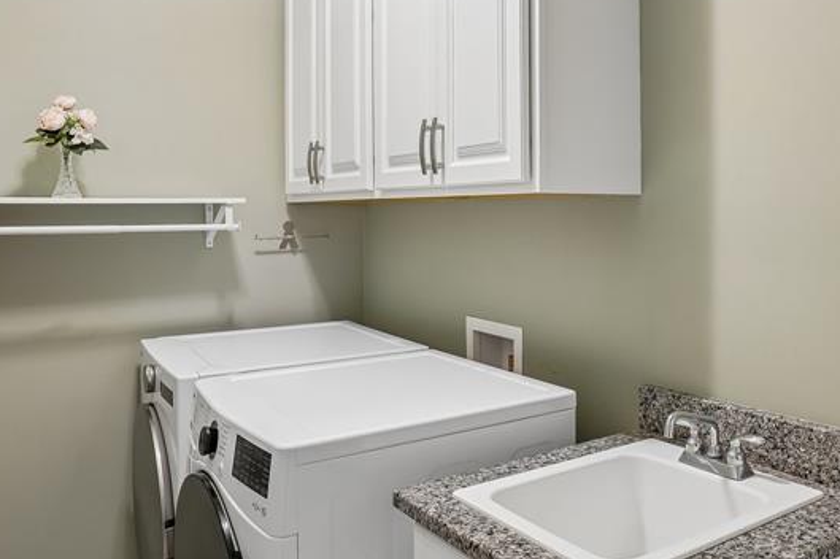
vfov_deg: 42.2
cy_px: 240
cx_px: 568
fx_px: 723
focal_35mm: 31
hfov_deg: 58.8
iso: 400
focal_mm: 16
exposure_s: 1/3.33
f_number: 8
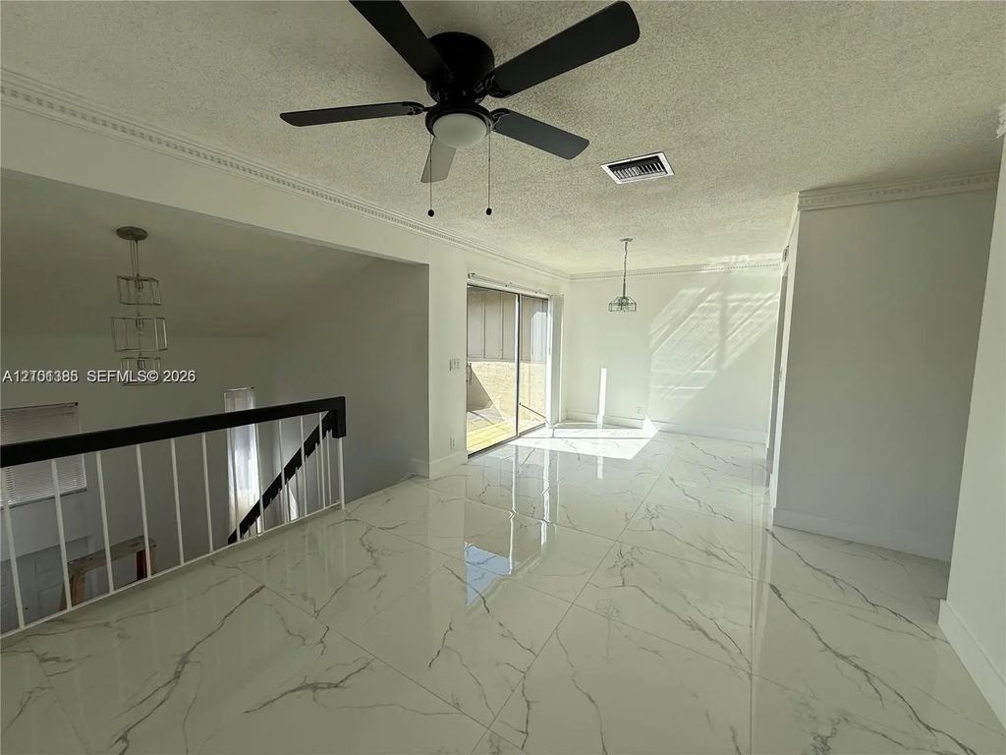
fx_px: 407
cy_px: 378
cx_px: 503
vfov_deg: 85.7
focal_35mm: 14
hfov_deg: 102.1
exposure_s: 1/1125
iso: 50
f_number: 2.2
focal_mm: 2.22
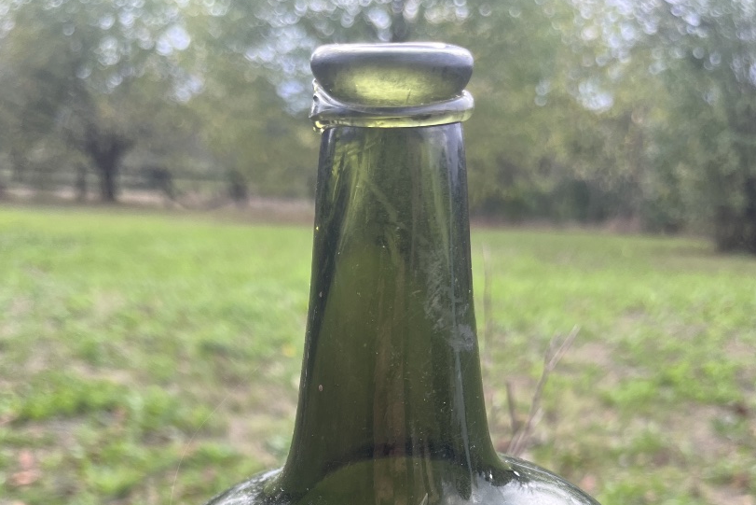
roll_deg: -0.2
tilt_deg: -21.5
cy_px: 548
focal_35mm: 40
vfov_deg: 30.2
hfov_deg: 48.4
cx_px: 388
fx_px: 840
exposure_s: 1/373
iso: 50
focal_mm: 5.1
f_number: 1.6
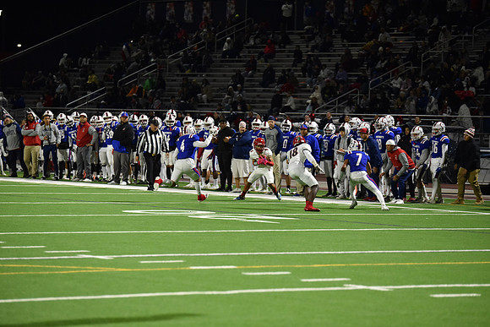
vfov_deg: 8.9
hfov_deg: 13.2
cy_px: 164
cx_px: 245
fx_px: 2110
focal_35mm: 155
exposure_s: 1/500
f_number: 2.8
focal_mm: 155
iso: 3200
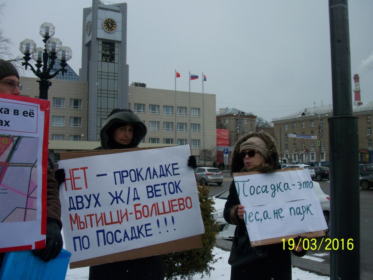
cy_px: 140
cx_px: 186
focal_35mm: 38
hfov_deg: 48.9
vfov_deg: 37.8
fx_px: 410
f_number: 7.1
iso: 80
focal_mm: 6.3
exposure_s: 1/320
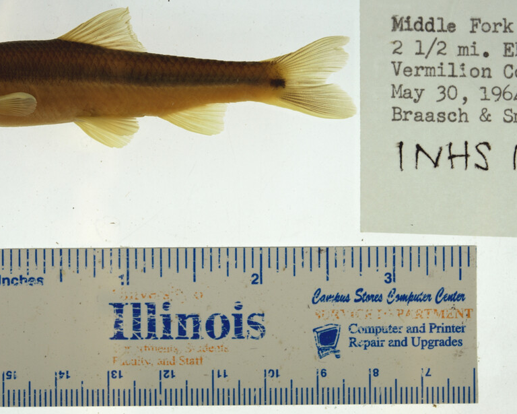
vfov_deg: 17.5
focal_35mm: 88
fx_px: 1347
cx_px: 259
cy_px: 172
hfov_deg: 21.7
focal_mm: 60
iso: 100
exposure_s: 1/200
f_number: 10
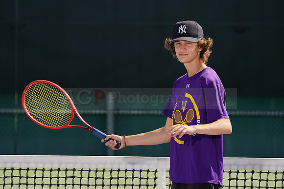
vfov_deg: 4.3
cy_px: 94
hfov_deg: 6.4
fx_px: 2533
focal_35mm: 321
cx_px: 142
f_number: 9
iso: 100
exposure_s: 1/250
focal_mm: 321
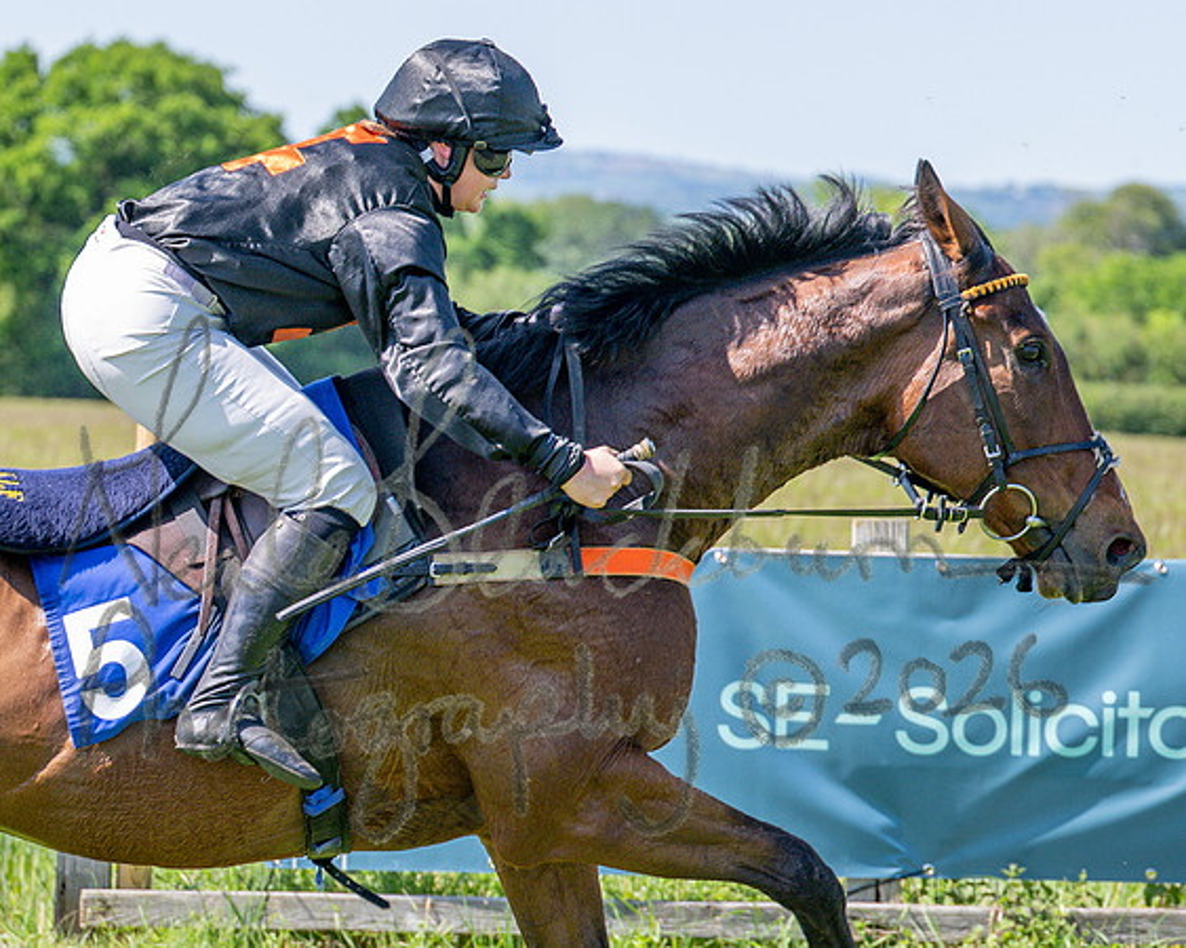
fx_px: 6514
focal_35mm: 186
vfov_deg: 8.3
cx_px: 249
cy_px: 641
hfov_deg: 10.4
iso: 200
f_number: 2.8
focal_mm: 70
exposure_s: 1/1600
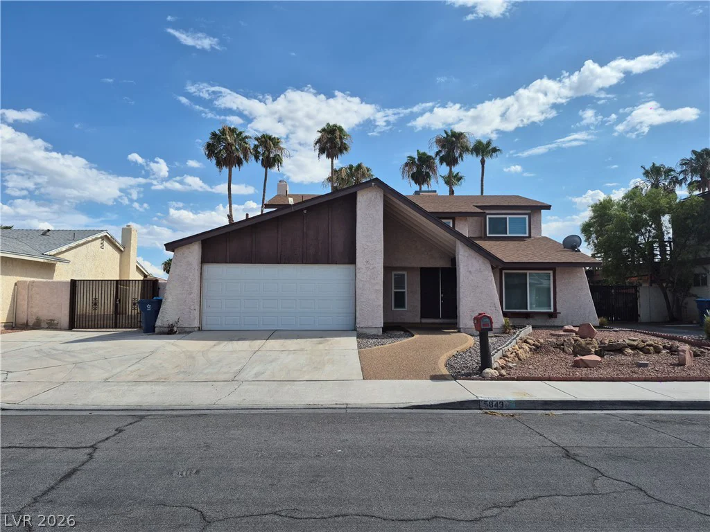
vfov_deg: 58.9
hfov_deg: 73.9
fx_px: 472
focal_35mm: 23
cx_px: 355
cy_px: 266
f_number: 1.8
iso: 25
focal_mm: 5.4
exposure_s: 1/2256
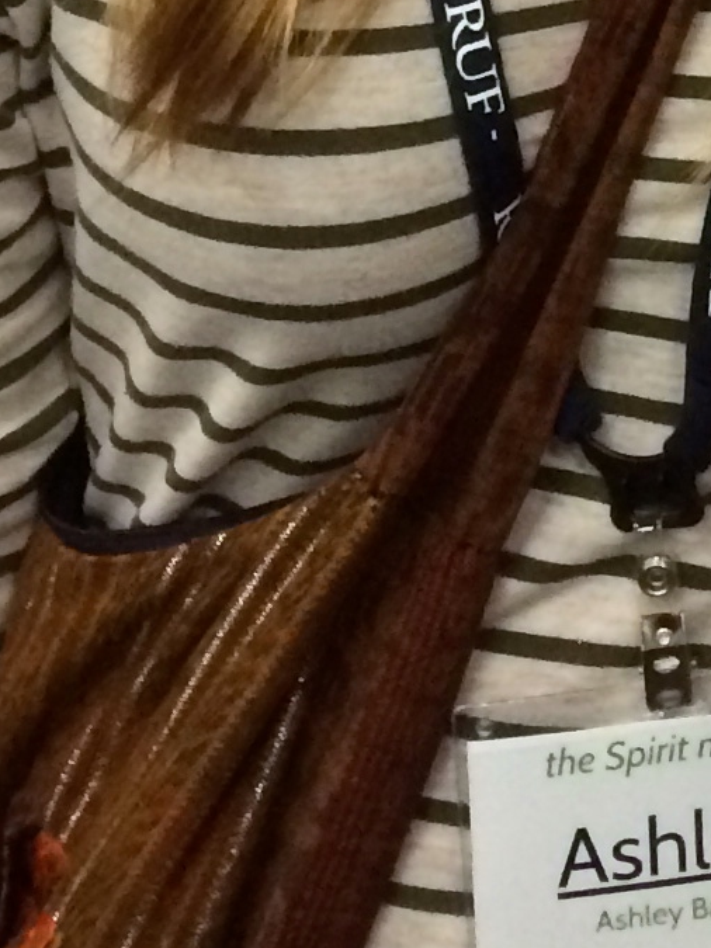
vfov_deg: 12.2
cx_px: 1178
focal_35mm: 145
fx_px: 3972
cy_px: -914
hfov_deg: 9.8
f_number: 2.2
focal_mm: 4.12
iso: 320
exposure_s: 1/24
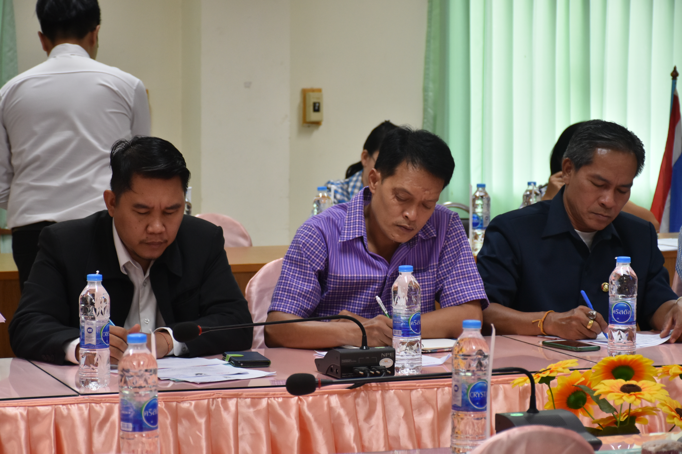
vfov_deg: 13.0
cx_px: 341
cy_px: 227
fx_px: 1989
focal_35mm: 105
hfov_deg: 19.5
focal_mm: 70
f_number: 5
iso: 800
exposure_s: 1/80
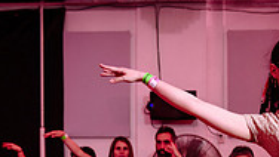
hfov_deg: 26.7
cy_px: 232
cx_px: 186
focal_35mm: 79
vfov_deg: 14.4
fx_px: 585
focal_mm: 24
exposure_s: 1/50
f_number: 3.2
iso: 320
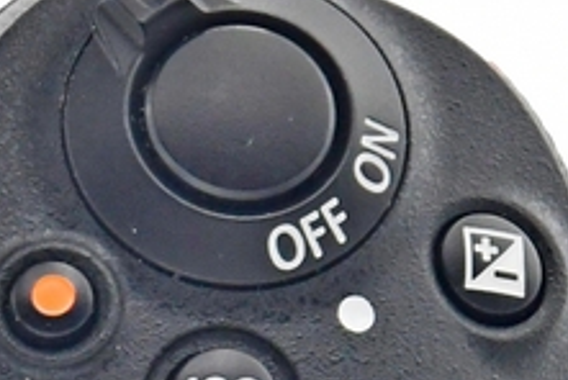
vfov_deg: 2.1
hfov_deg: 3.0
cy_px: 647
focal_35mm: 671
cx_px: -604
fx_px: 10601
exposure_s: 1/125
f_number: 8
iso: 1250
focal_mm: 66
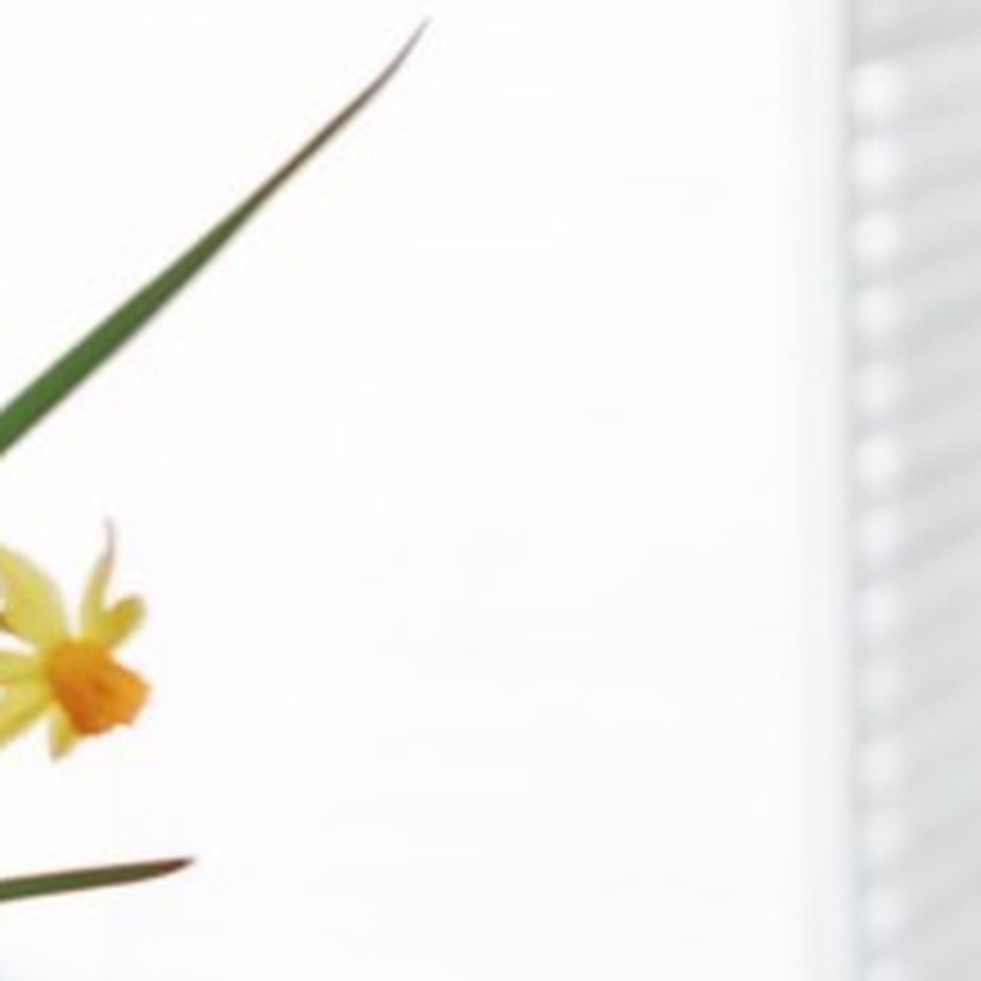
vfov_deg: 5.6
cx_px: 662
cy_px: -205
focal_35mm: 312
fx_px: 10003
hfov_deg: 5.6
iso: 160
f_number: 2.5
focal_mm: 50
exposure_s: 1/250
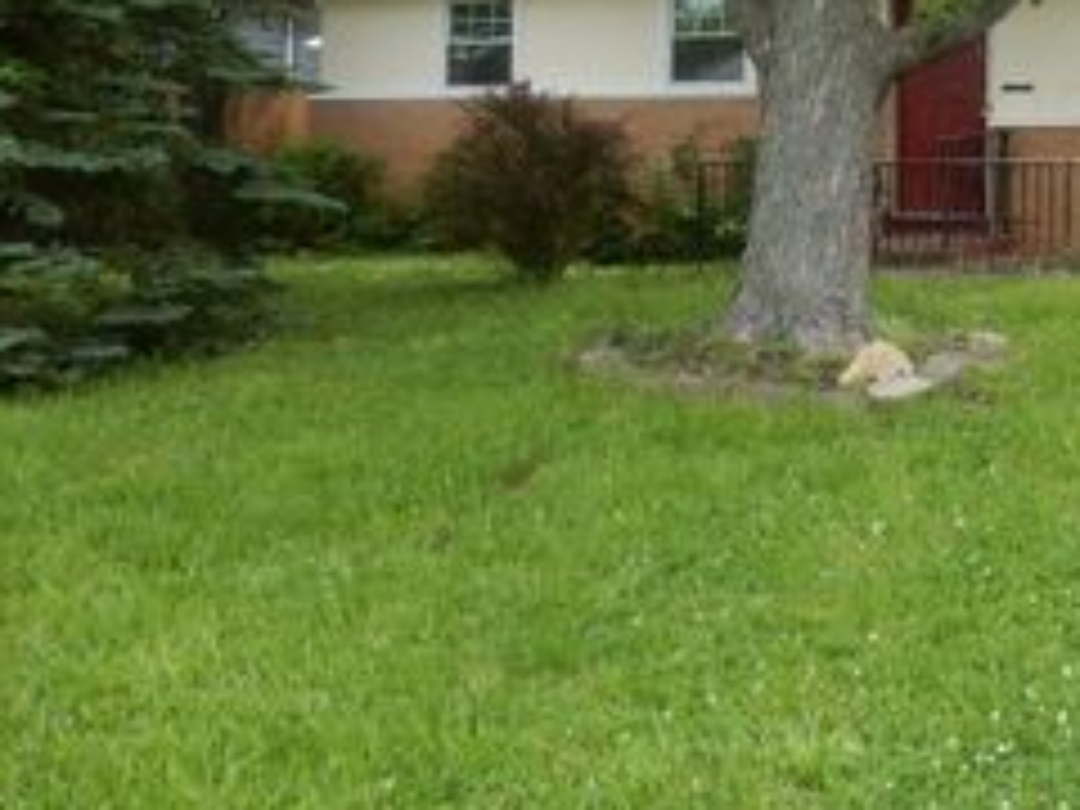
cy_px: 115
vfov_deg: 27.2
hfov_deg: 33.7
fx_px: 1622
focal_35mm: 52
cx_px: 1080
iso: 125
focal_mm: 4.5
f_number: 3.7
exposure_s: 1/320
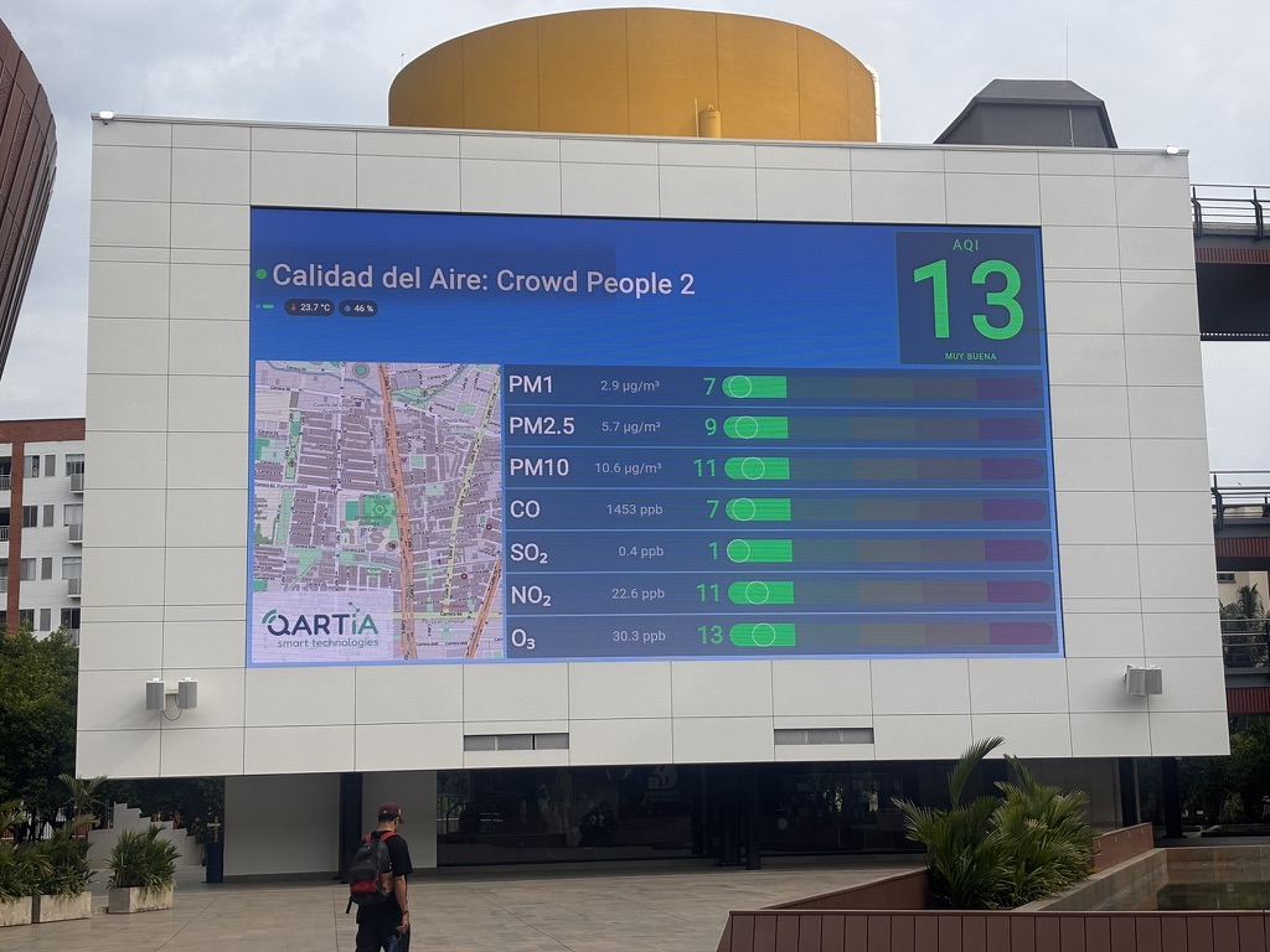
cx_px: 635
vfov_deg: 28.0
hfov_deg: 36.8
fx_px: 1908
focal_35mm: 52
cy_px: 476
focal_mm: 5.96
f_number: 1.6
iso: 40
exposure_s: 1/2288
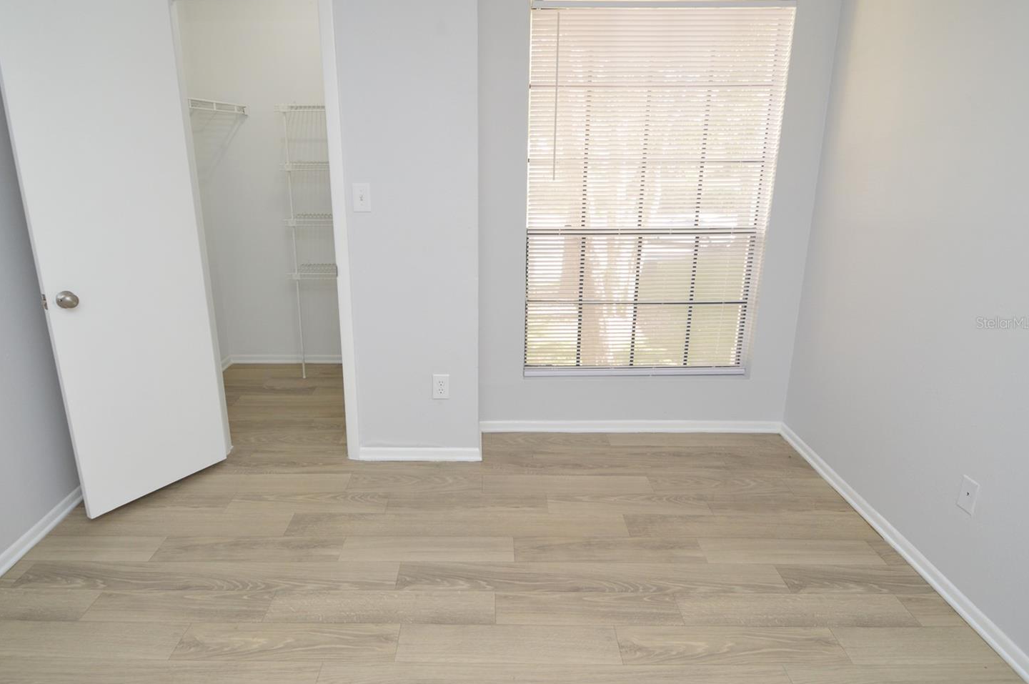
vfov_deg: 61.8
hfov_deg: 83.8
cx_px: 468
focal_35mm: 20
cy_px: 323
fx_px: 571
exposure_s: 1/60
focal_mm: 12
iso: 450
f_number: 4
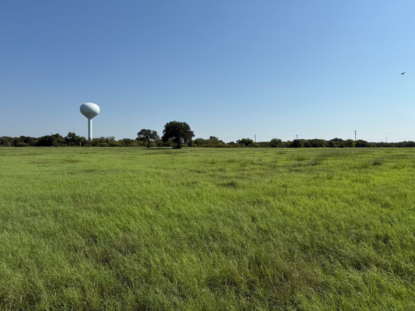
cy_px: 156
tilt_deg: -1.6
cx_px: 208
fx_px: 288
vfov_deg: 56.8
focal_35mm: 24
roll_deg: -0.4
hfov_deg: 71.6
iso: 80
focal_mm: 6.76
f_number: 1.78
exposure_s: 1/9091
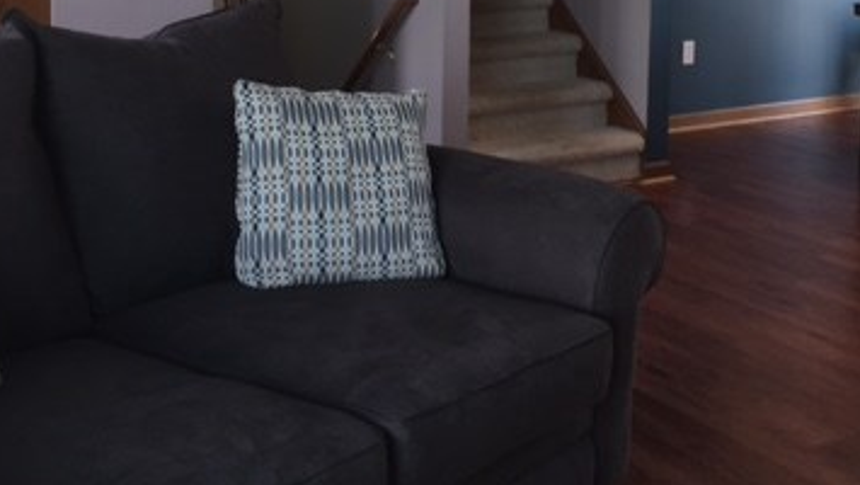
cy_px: 0
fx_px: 1300
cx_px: 477
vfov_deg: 20.4
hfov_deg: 36.6
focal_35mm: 57
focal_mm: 4.15
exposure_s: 1/30
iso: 25
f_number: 2.2
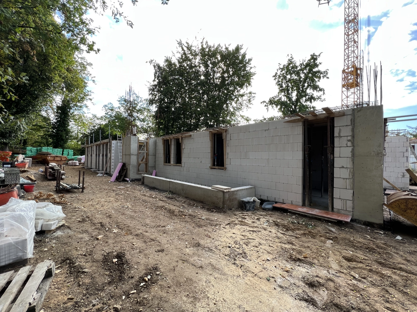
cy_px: 156
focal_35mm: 13
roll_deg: -1.1
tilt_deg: +1.6
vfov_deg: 89.9
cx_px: 208
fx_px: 157
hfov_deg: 106.2
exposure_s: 1/277
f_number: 1.8
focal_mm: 1.57
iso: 32
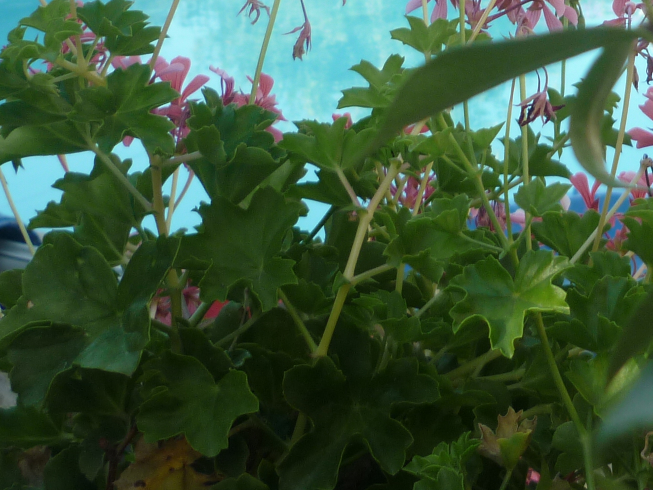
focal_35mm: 91
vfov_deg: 15.7
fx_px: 1716
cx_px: 605
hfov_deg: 21.0
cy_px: -81
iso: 80
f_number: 2.8
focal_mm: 5.5
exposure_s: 1/250
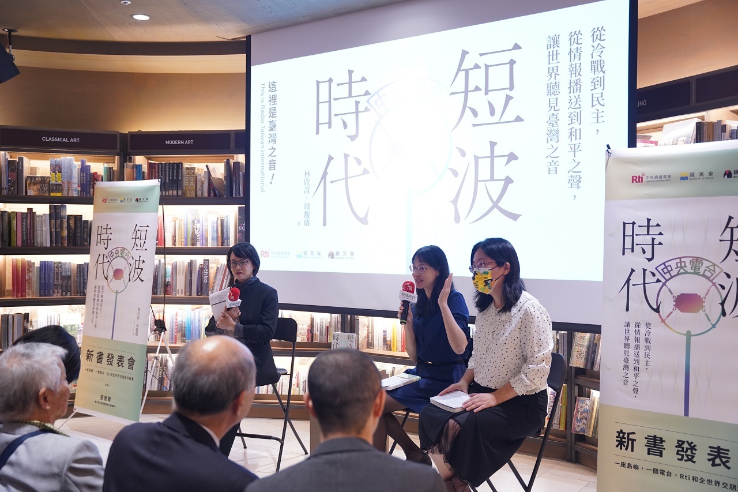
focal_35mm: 36
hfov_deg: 53.1
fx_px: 738
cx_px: 369
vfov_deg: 36.9
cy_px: 246
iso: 2000
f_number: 2.8
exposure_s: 1/160
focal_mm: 36
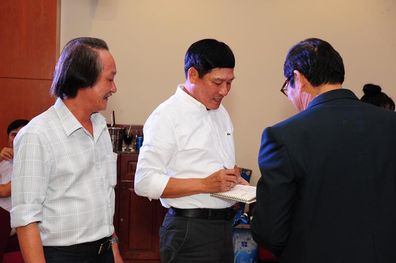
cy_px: 132
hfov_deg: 34.5
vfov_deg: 23.3
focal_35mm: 58
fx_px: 637
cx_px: 198
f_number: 7.1
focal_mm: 58
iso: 2500
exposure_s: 1/125
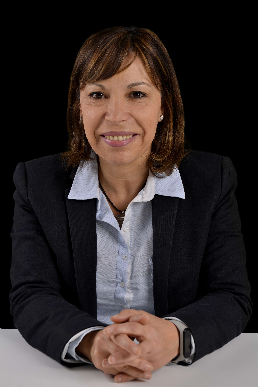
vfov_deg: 30.5
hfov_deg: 20.6
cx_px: 129
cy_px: 194
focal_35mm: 66
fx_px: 709
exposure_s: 1/160
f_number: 6.3
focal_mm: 66
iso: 64
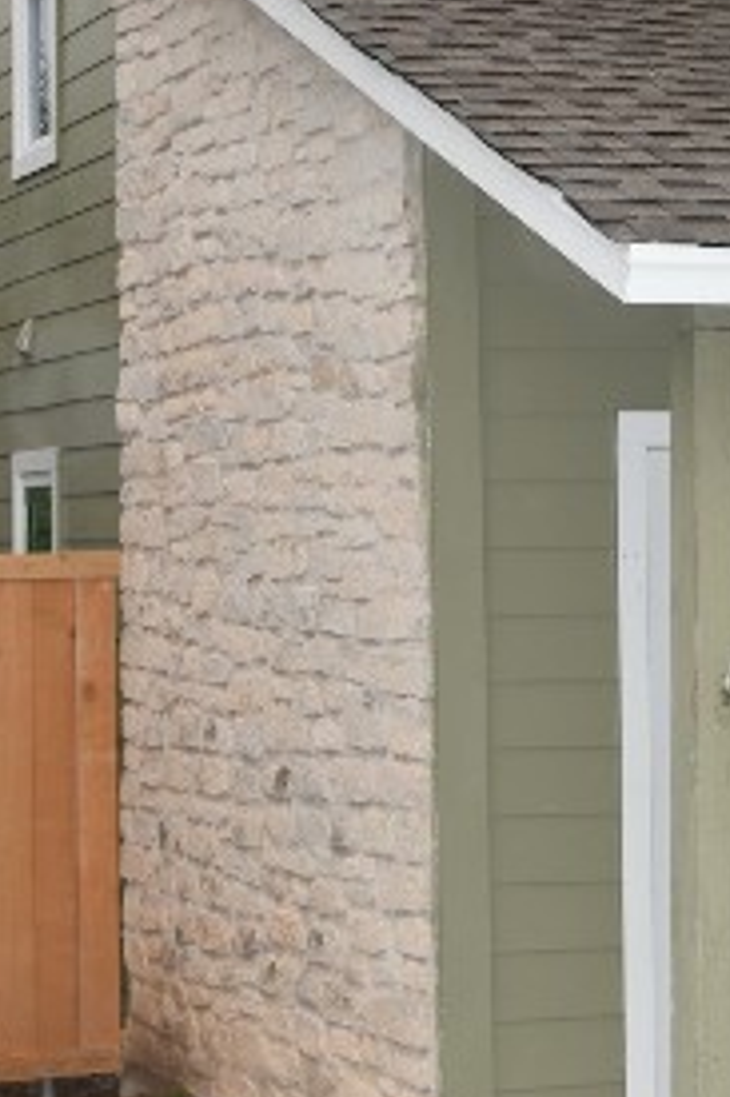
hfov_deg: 12.5
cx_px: 439
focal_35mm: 109
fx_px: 3319
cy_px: 255
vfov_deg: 18.6
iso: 280
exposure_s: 1/125
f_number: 5.6
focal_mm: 26
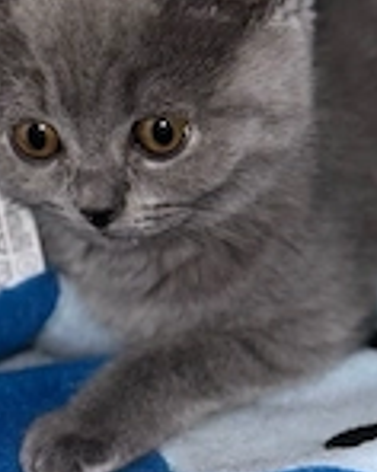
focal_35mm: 127
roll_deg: +6.4
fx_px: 1775
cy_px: 214
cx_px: 96
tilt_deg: -24.1
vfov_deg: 15.2
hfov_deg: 12.1
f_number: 1.78
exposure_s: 1/45
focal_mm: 6.86
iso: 50
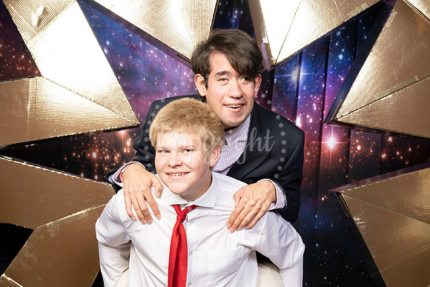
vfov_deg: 24.2
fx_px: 669
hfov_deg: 35.6
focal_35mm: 56
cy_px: 144
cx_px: 215
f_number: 9
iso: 320
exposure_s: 1/160
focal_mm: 56
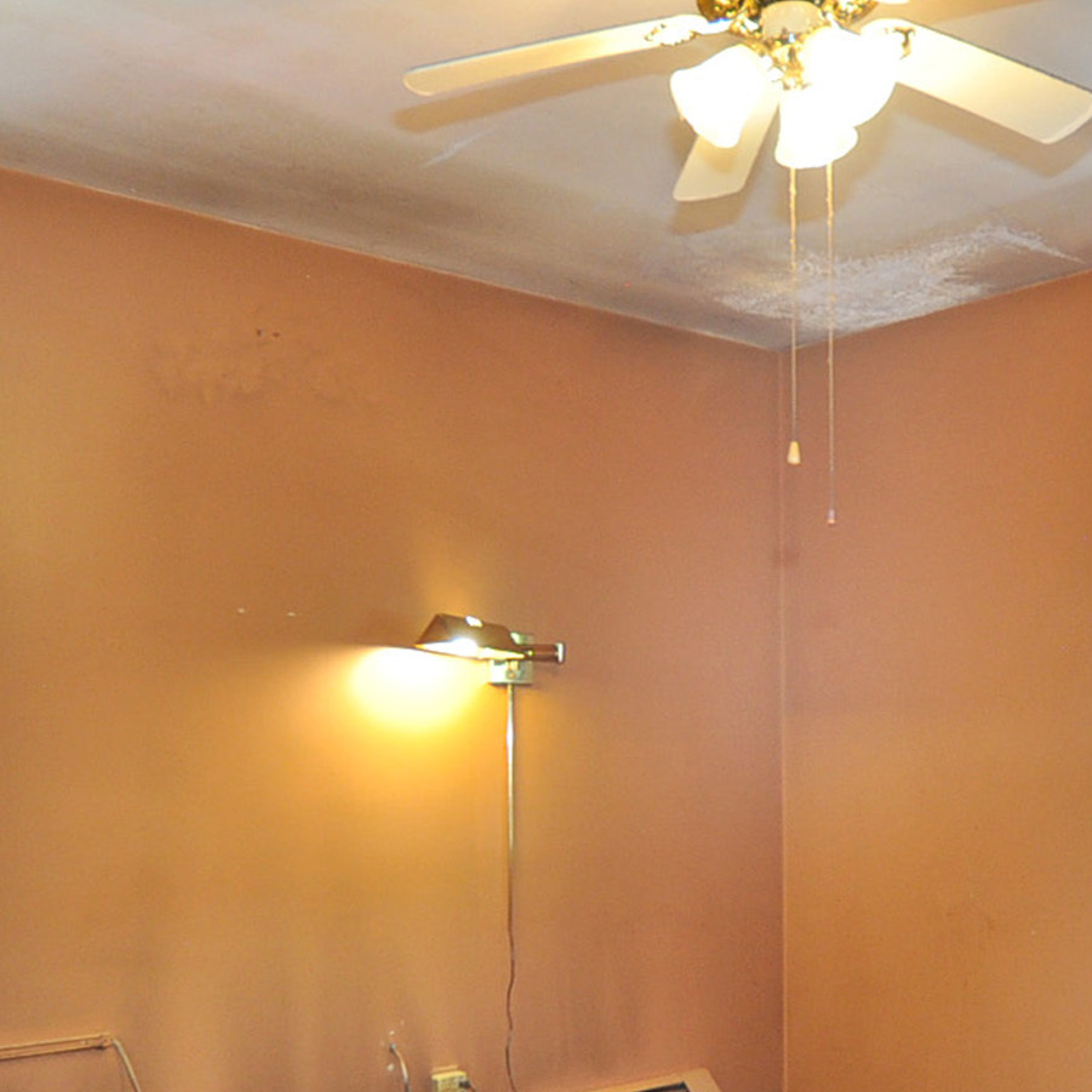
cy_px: 762
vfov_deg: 40.2
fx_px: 1463
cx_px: 691
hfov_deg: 40.6
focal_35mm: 41
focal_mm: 10
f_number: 3.5
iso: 400
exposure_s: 1/25
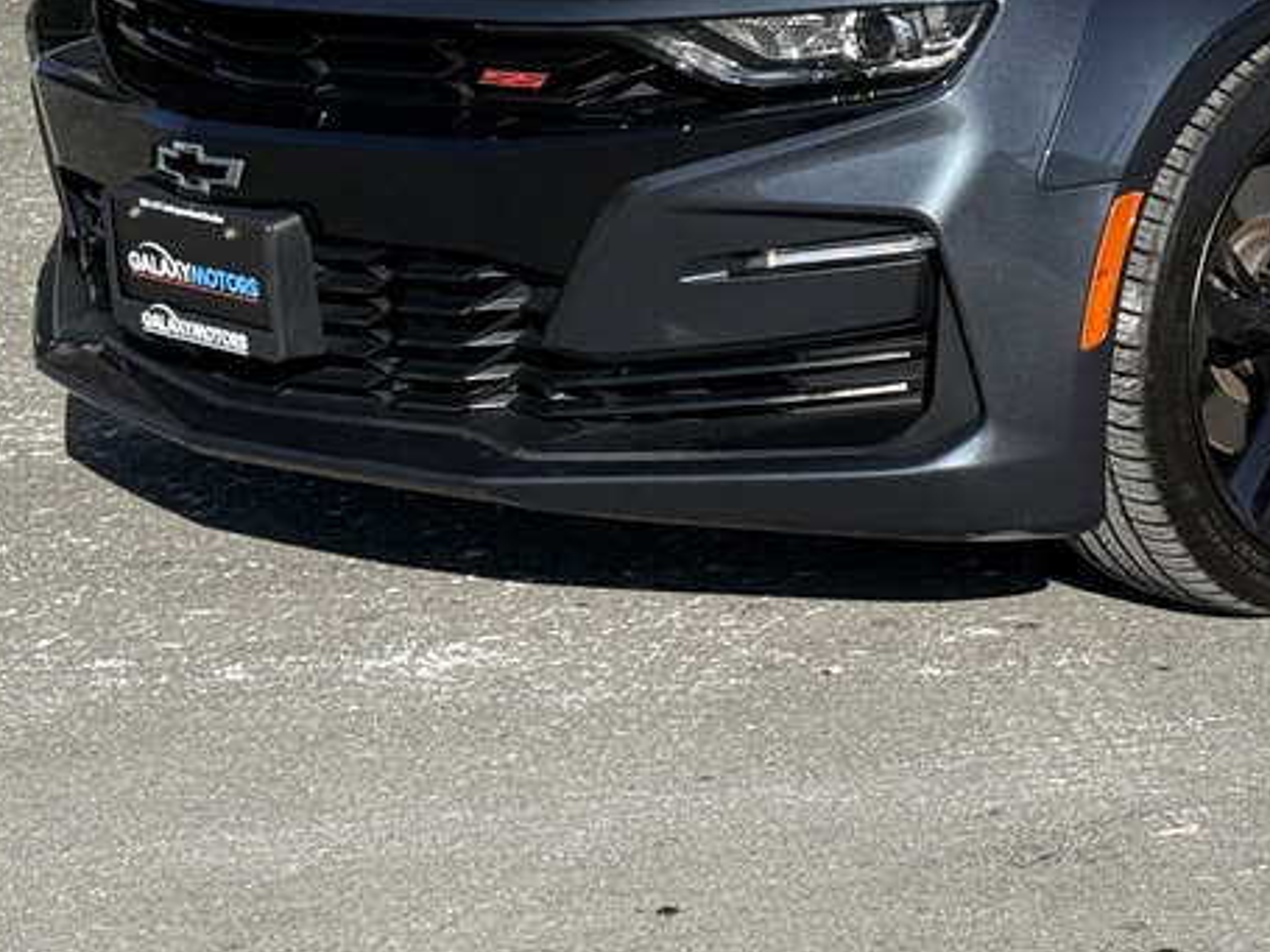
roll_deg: -0.5
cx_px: 1345
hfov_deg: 17.7
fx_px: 3961
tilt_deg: -5.7
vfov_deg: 13.5
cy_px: -50
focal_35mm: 108
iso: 80
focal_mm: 6.76
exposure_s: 1/4878
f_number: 1.78
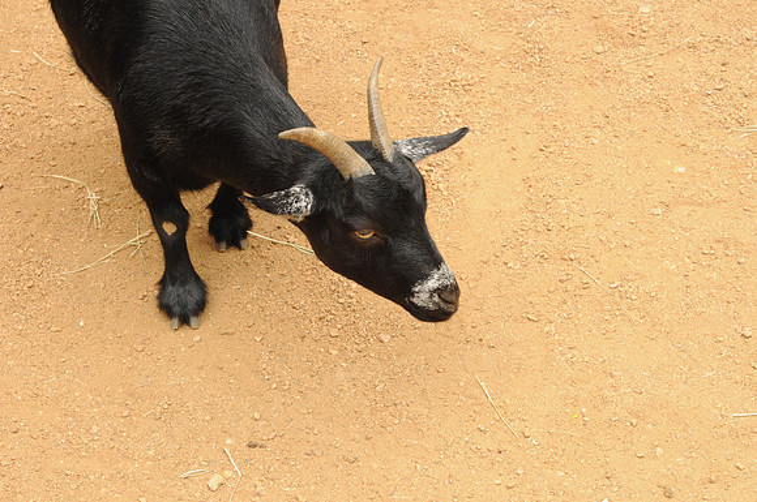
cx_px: 378
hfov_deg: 20.9
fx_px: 2047
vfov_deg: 14.0
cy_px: 251
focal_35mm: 98
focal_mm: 65
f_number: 18
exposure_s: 1/200
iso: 1600
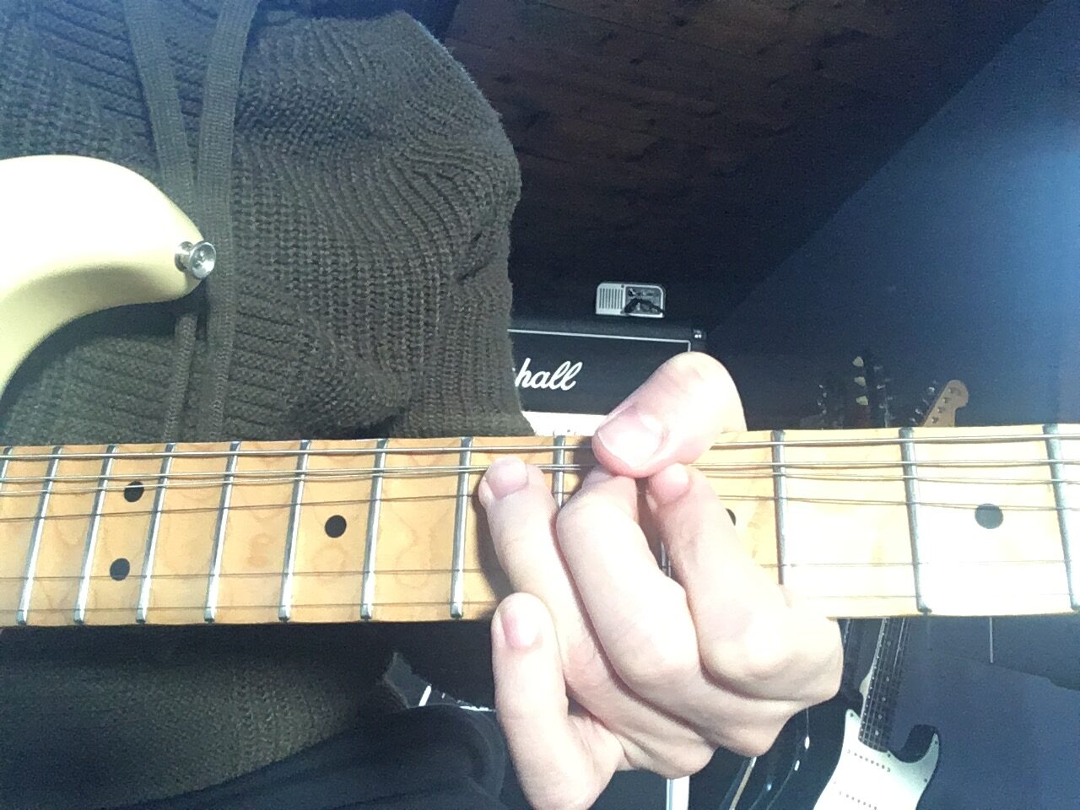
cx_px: 540
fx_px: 967
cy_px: 405
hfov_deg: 58.4
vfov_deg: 45.4
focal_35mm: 31
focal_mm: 2.15
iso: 400
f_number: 2.4
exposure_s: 1/33
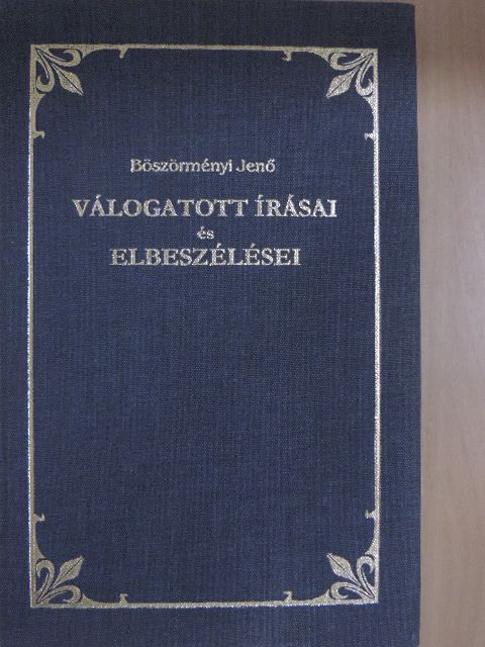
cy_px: 324
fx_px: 878
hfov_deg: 30.9
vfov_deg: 40.4
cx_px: 242
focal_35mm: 47
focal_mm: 8.3
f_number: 3.5
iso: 1600
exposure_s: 1/100
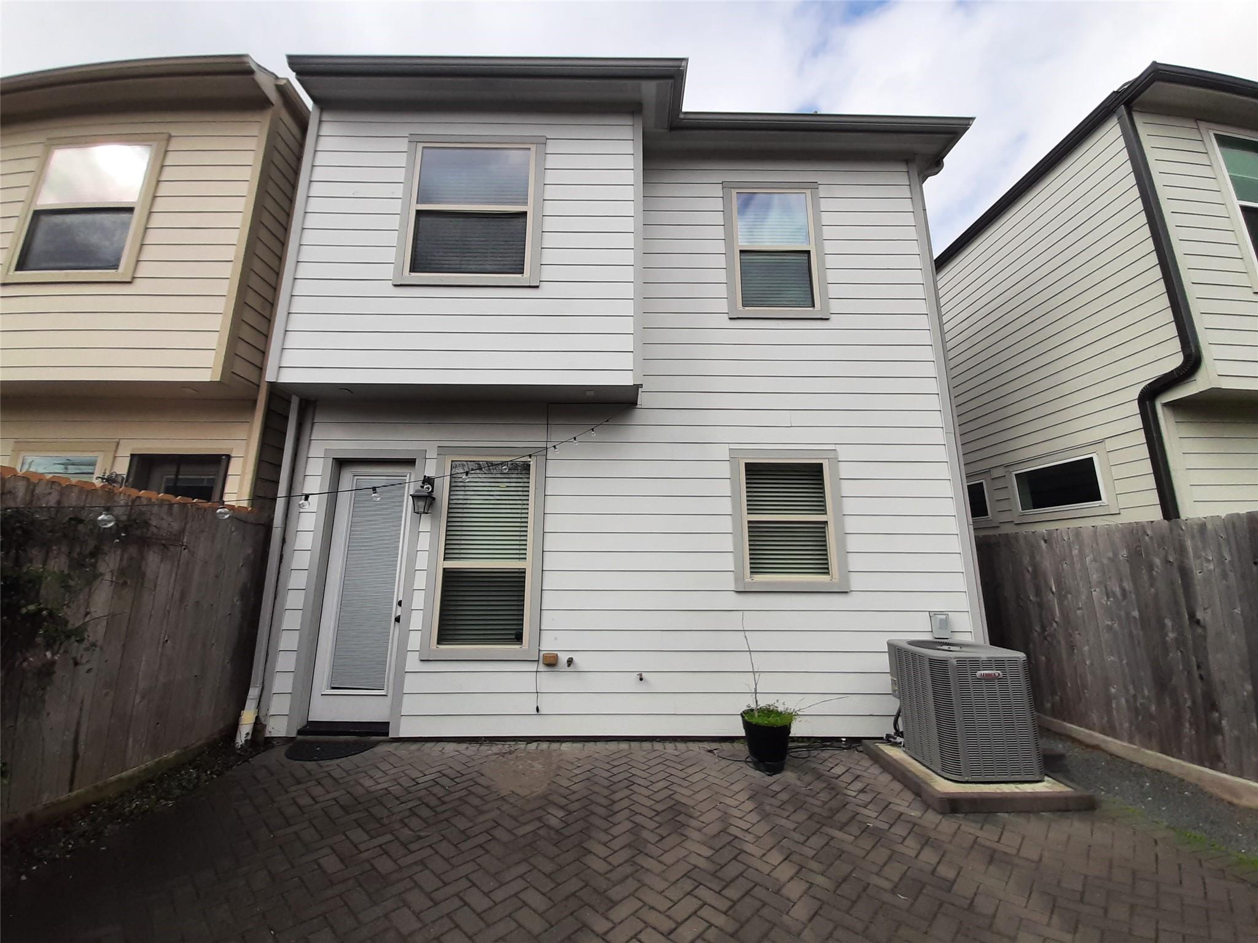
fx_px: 472
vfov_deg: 89.9
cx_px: 629
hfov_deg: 106.2
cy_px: 472
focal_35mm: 13
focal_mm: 1.42
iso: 40
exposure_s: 1/829
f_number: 2.2
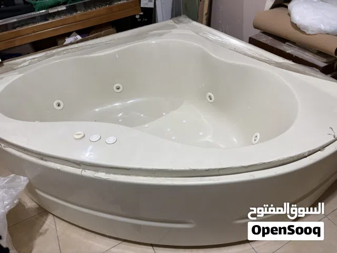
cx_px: 168
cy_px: 126
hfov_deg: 67.3
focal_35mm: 26
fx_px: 253
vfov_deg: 53.1
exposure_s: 1/50
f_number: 1.6
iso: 320
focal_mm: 5.96
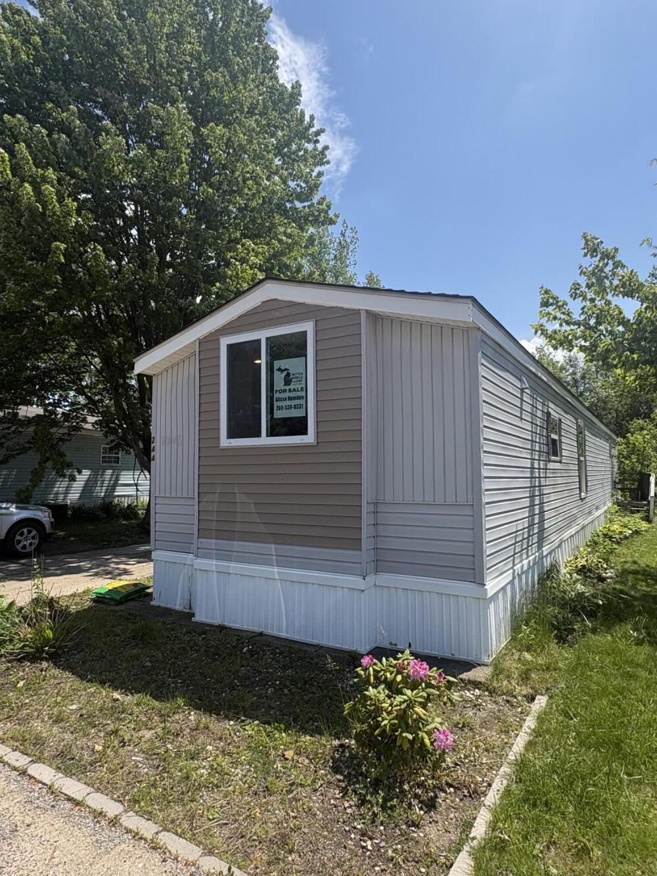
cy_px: 430
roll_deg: +0.2
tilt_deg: +6.0
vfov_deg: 79.0
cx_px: 341
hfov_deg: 63.4
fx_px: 531
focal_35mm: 21
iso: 50
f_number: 2.2
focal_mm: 2.22
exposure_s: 1/1506
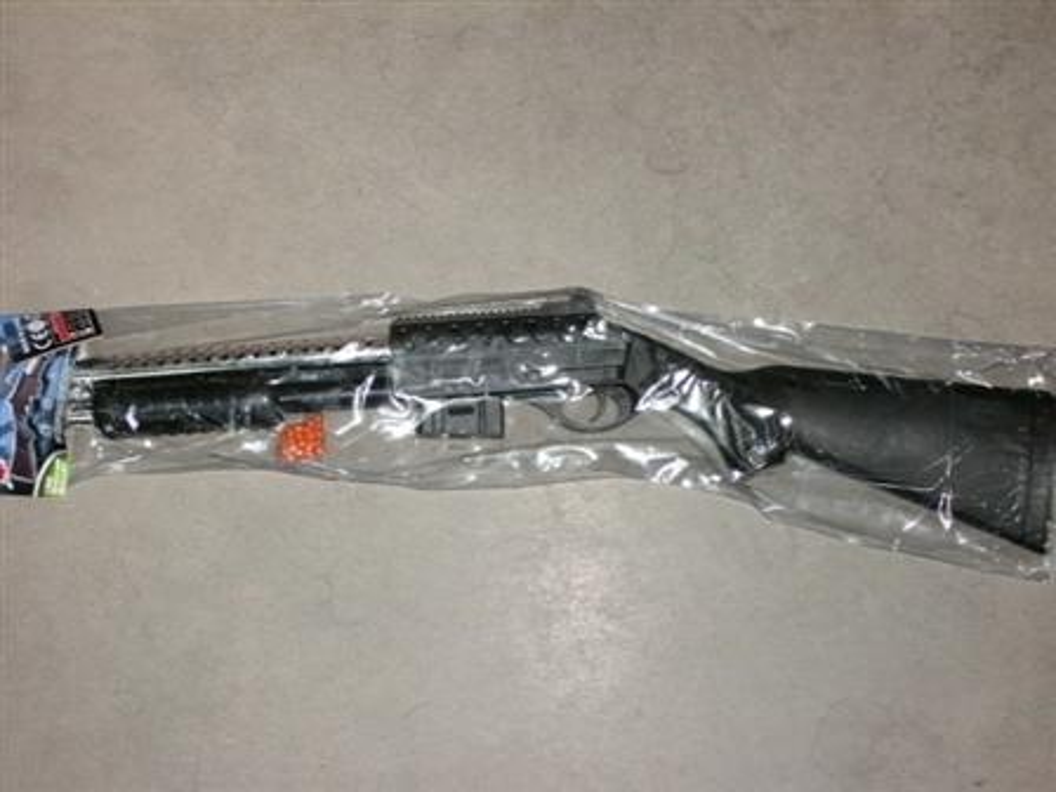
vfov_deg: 24.8
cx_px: 528
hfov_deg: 32.7
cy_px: 396
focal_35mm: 59
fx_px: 1800
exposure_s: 1/60
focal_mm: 10.5
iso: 100
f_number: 3.7
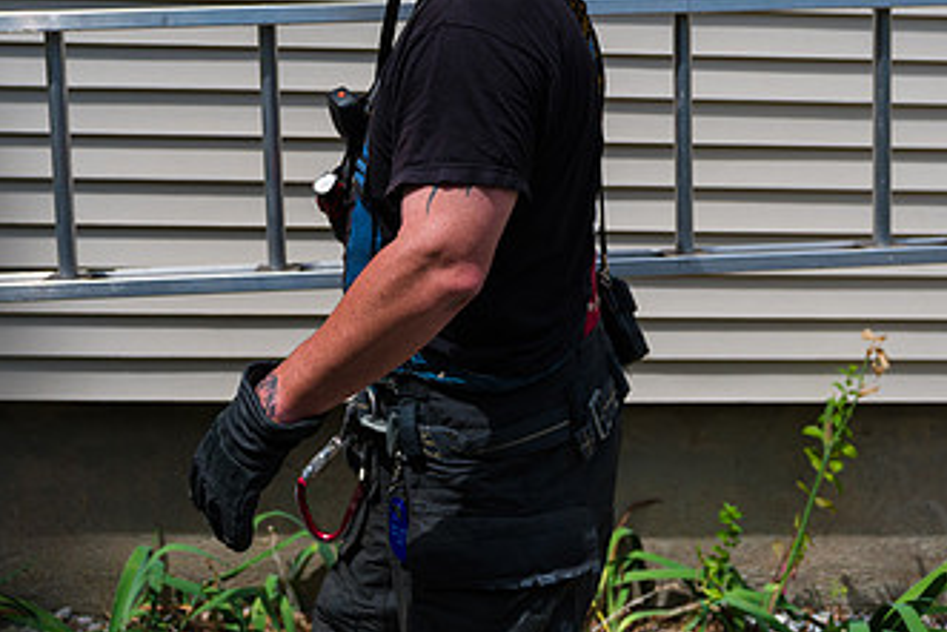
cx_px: 478
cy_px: 114
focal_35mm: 42
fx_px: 1105
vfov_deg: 31.0
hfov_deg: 46.4
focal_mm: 24
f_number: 3.2
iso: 200
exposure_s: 1/4000
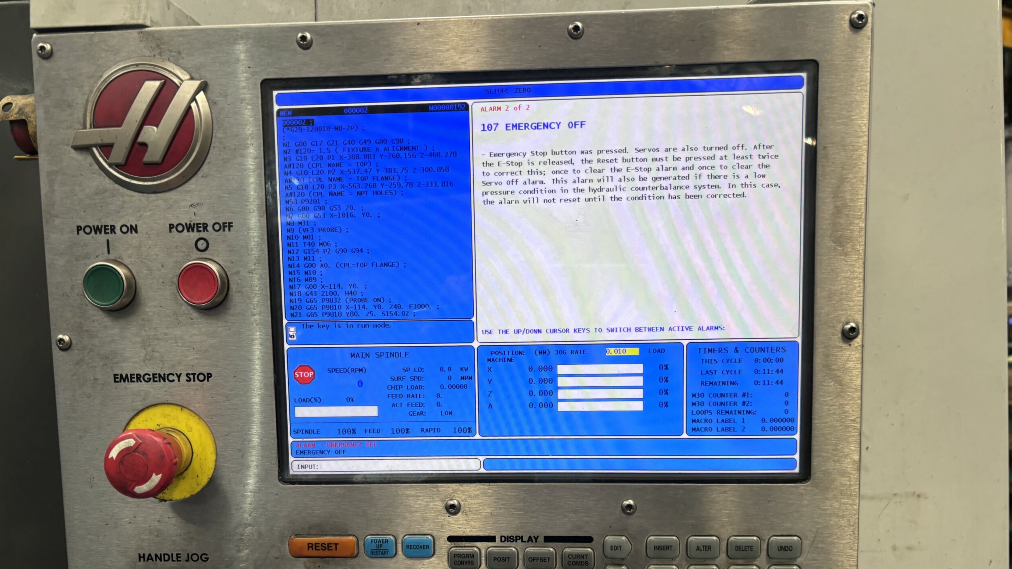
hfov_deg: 66.1
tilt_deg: -5.7
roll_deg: +1.5
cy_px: 370
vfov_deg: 39.8
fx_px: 778
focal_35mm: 29
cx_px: 503
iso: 64
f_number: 1.6
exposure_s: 1/100
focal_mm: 5.96
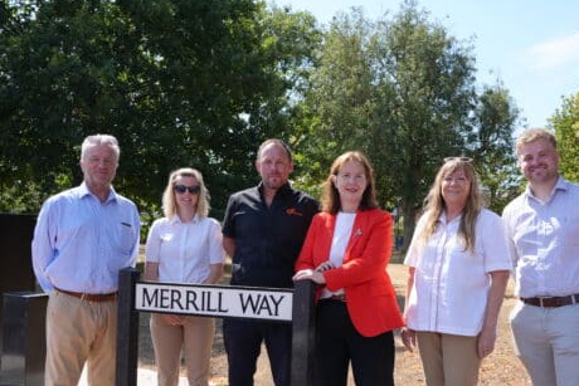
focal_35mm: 40
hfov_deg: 48.2
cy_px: 236
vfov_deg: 33.3
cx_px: 342
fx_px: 643
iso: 100
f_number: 4.5
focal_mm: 24
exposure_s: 1/400
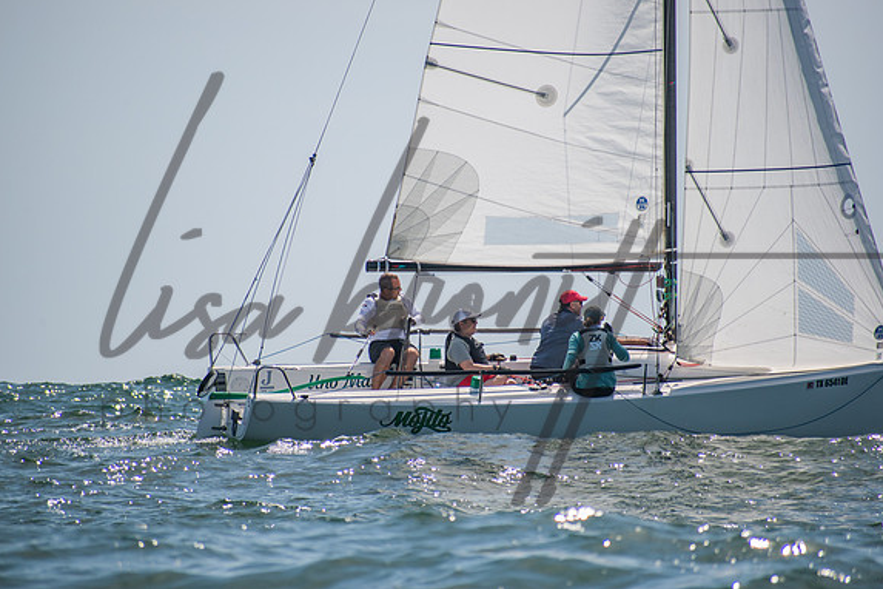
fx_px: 10423
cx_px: 444
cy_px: 292
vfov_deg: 3.2
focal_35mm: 425
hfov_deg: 4.9
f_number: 6.3
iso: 200
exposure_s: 1/1000
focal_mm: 280
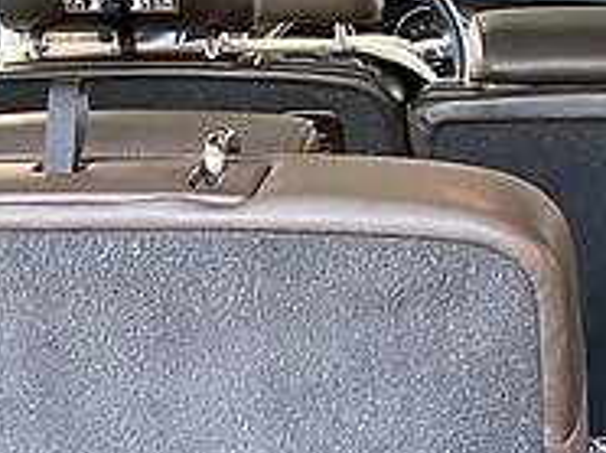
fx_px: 1958
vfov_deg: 12.8
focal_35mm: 112
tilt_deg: -19.1
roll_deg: +1.2
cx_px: 590
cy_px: 570
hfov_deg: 17.2
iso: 250
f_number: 1.8
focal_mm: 4.2
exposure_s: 1/60
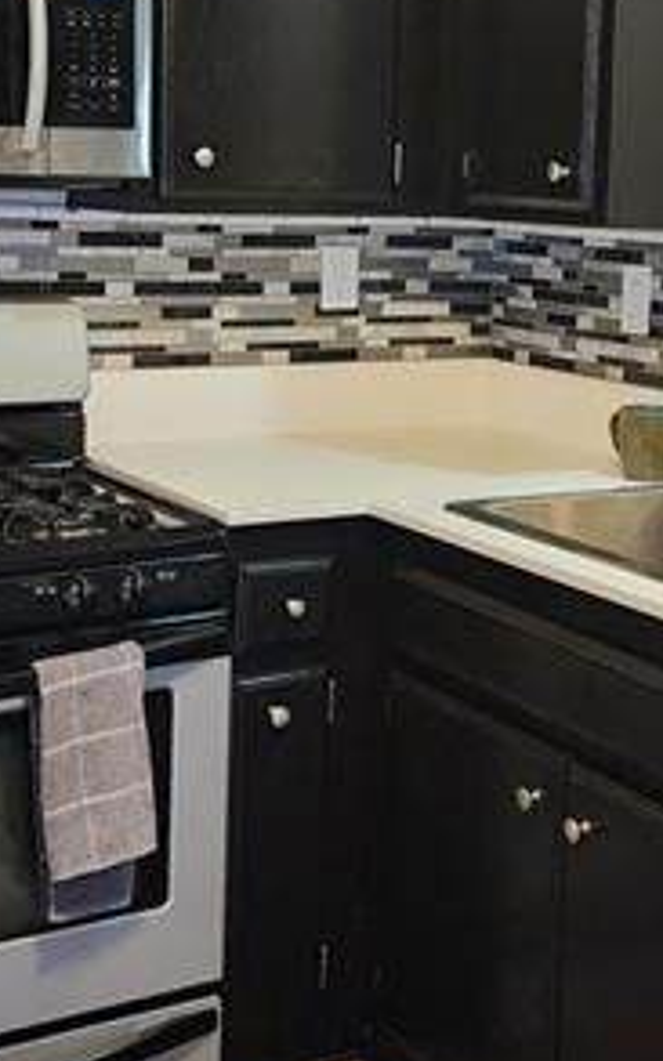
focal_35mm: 64
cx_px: 493
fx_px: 1851
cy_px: 293
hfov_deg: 20.2
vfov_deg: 31.5
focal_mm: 6.4
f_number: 1.8
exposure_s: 1/60
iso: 800
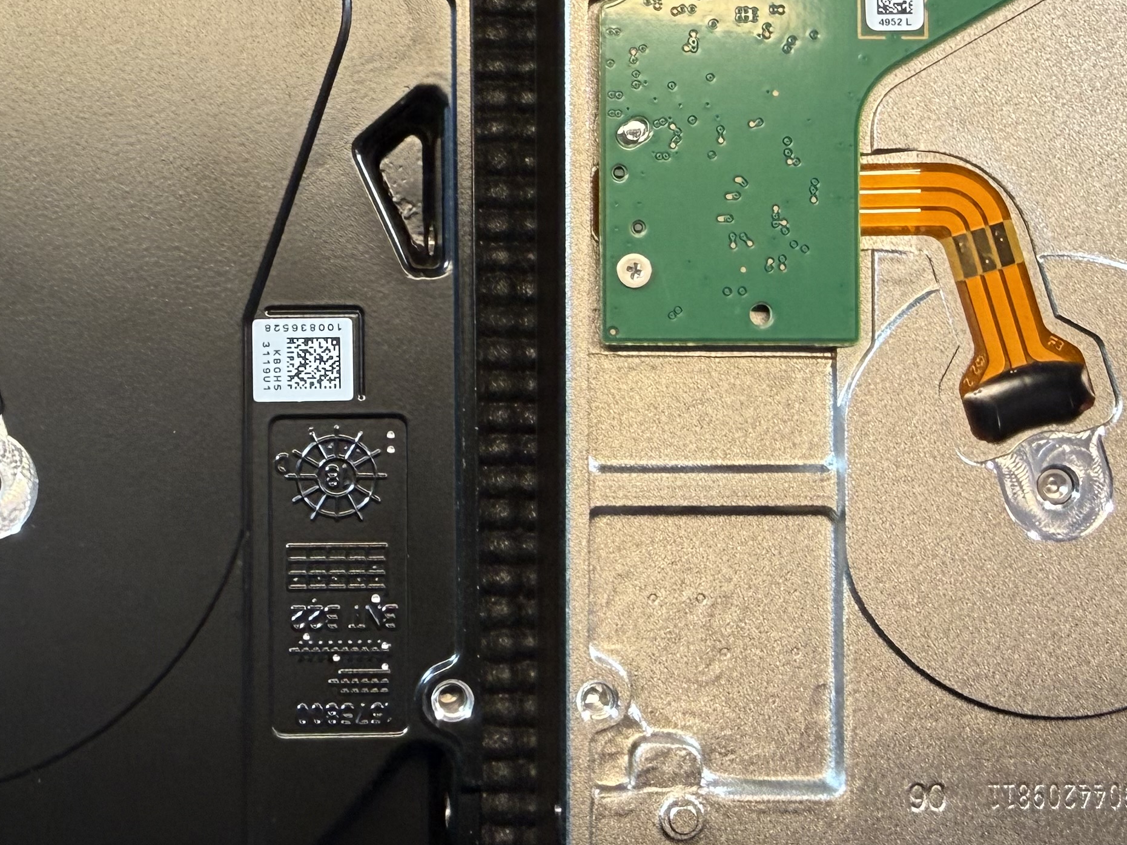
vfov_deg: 27.9
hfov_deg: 36.7
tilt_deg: -87.6
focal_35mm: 52
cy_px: 303
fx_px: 1693
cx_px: 470
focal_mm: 2.22
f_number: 2.2
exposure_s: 1/120
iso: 80
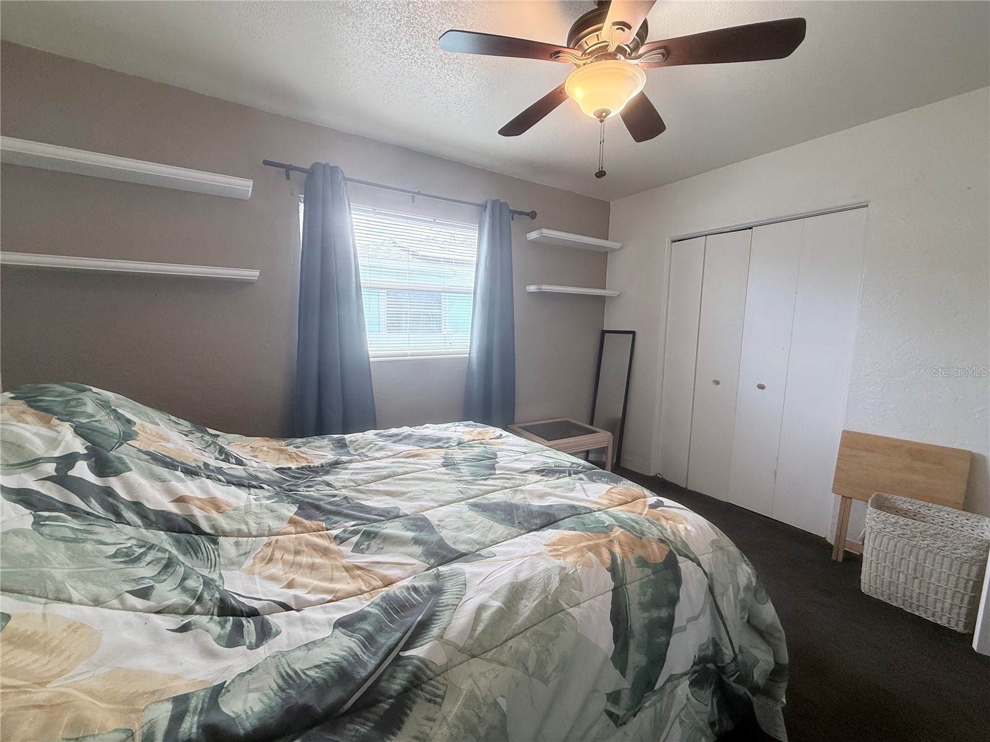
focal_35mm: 14
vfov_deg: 85.7
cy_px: 371
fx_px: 400
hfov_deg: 102.1
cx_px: 495
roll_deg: -0.7
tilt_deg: -7.2
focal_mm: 2.22
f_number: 2.2
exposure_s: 1/120
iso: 160
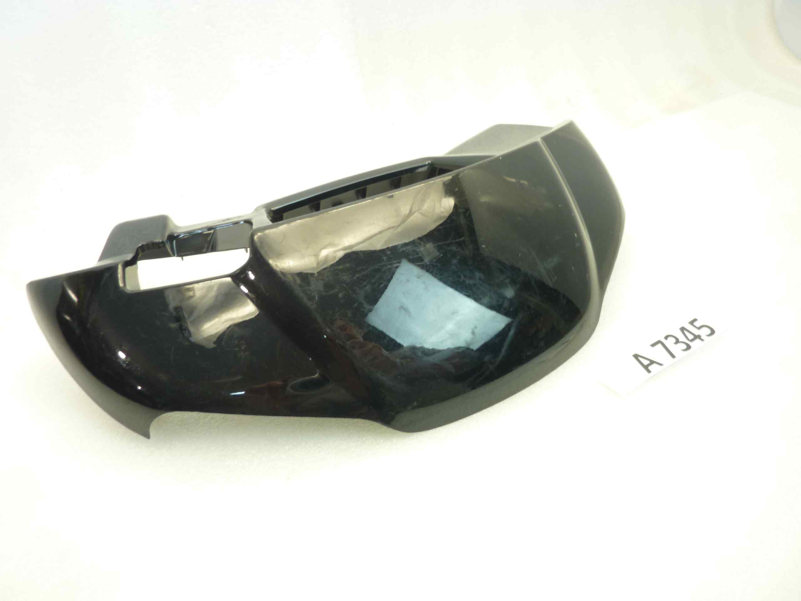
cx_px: 400
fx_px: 578
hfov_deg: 69.4
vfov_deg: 54.9
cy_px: 300
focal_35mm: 25
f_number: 3.3
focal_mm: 4.1
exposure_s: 1/10
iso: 80
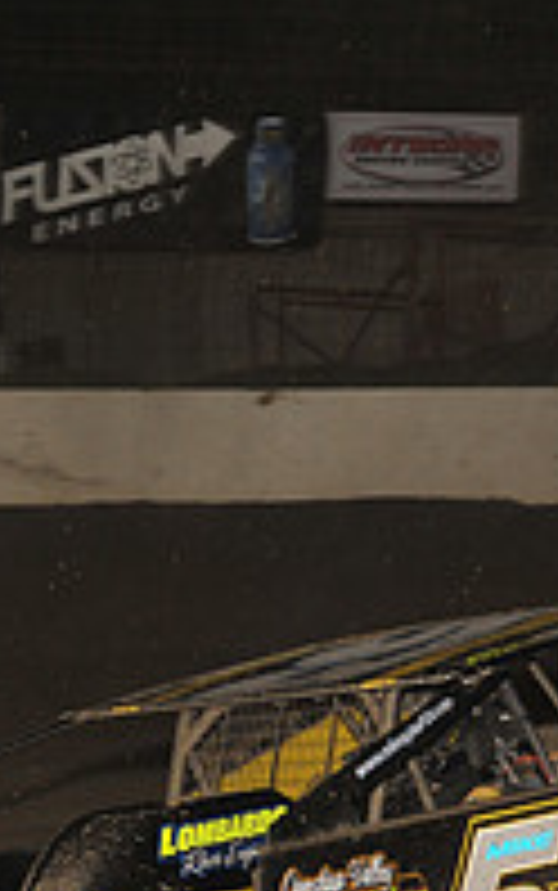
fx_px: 5807
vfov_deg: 8.7
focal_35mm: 239
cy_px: 855
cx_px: -518
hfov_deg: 5.4
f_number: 6.3
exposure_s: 1/320
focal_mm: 80
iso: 800
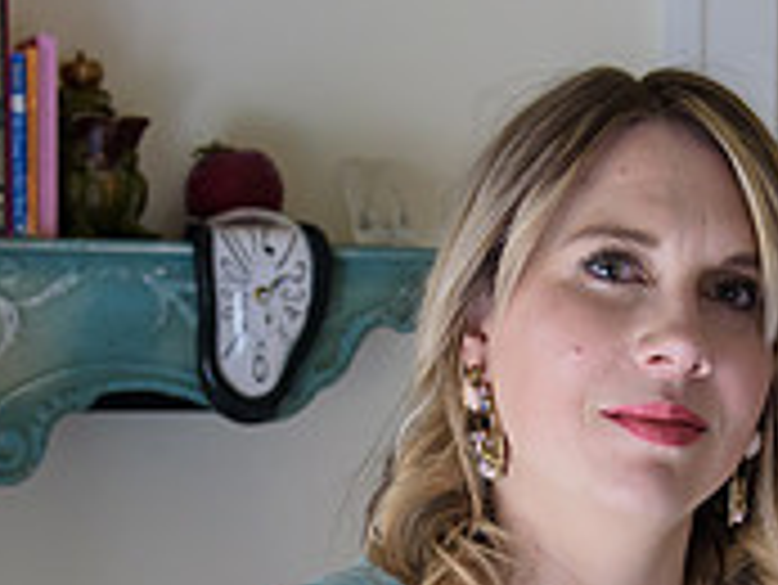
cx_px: 513
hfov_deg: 19.0
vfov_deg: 14.0
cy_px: 700
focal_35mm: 103
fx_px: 2317
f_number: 3.2
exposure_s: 1/160
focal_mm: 32
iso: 1600
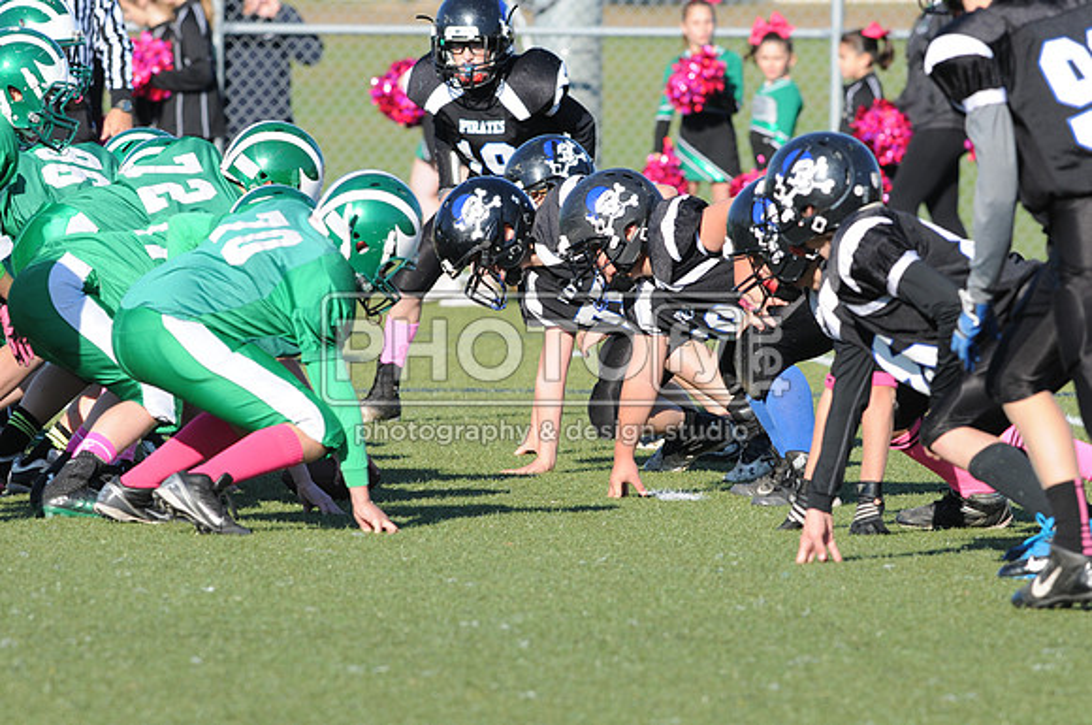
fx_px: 13631
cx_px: 546
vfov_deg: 3.0
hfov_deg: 4.6
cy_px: 362
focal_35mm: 450
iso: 200
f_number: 7.1
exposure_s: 1/500
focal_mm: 300
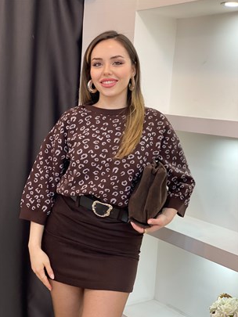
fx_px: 486
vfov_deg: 36.2
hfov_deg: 27.5
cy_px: 160
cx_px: 118
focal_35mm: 53
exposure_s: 1/100
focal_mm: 6
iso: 125
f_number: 2
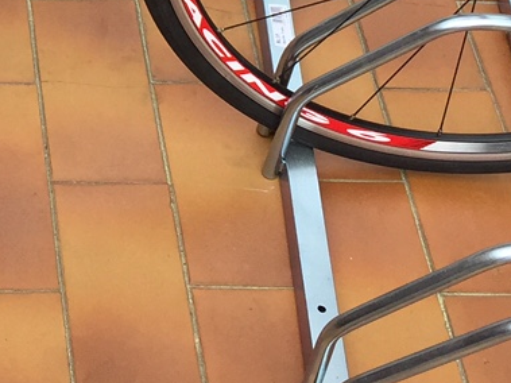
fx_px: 1845
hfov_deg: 15.2
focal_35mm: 125
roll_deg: -3.4
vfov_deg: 11.2
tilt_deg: -39.0
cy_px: -249
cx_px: -98
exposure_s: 1/416
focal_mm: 4.15
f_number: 2.2
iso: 32
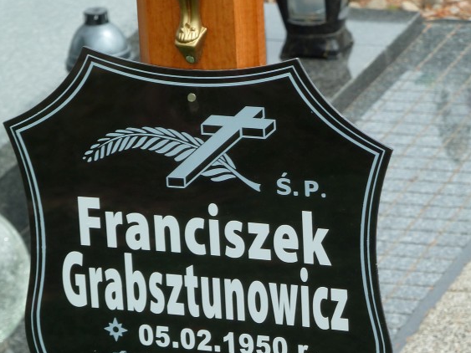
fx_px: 2748
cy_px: 316
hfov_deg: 9.8
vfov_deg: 7.3
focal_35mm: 202
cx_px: 326
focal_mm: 18.2
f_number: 4.4
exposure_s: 1/250
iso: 80
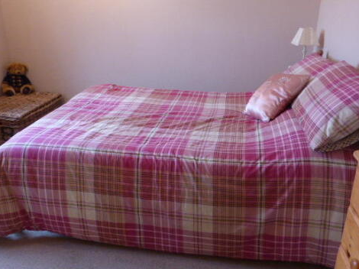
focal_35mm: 31
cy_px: 124
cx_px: 183
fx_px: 321
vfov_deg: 45.4
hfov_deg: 58.4
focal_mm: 4.3
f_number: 3.3
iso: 400
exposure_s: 1/13
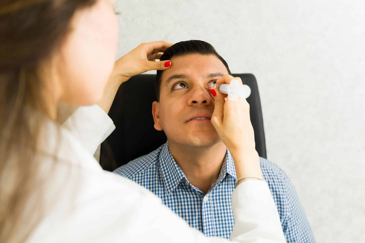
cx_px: 182
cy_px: 122
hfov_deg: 53.1
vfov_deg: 36.9
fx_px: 365
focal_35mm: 36
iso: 125
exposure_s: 1/160
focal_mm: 36
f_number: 2.8
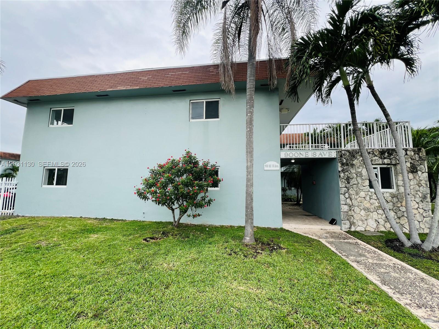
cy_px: 164
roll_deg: -0.6
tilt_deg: +6.0
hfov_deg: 106.2
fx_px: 165
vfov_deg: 89.9
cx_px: 220
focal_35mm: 13
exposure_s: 1/396
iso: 32
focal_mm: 1.57
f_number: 1.8
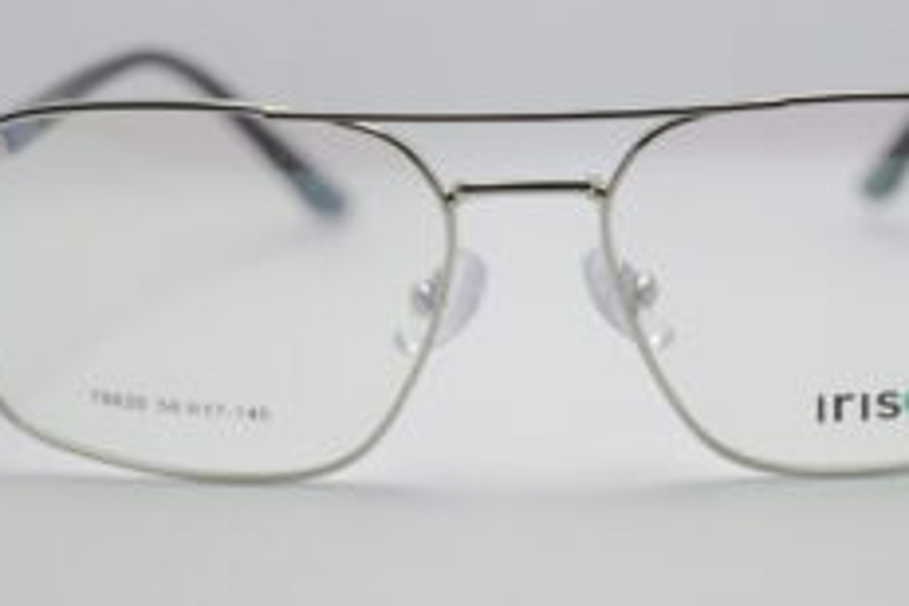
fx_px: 2626
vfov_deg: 13.1
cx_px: 543
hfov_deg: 19.6
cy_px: 175
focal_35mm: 104
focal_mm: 40
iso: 280
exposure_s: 1/125
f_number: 5.6
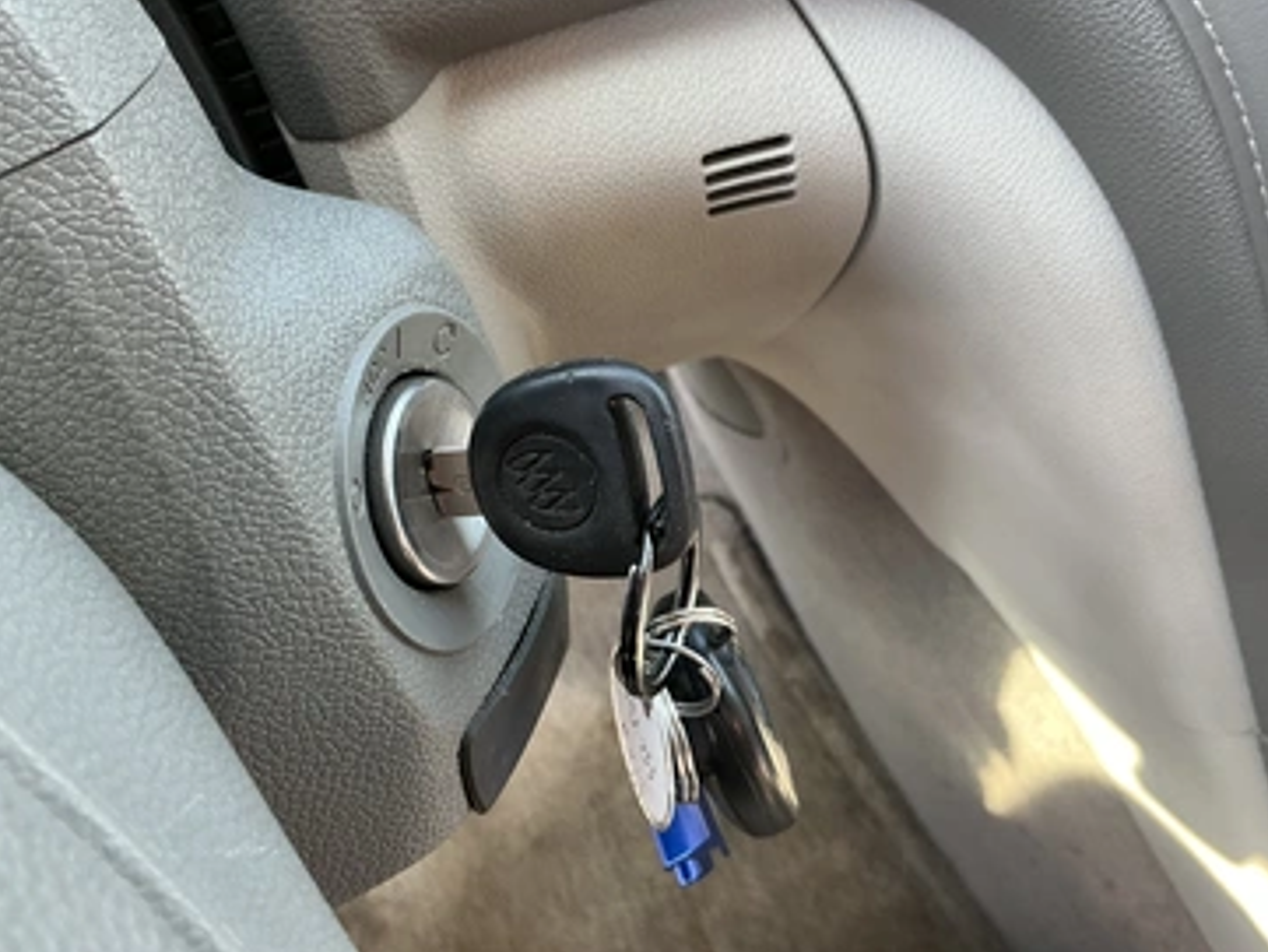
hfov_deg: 58.3
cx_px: 608
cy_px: 488
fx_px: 1136
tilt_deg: -55.5
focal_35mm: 31
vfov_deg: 45.5
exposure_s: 1/86
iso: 64
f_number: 1.8
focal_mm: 3
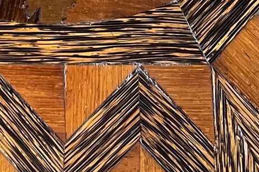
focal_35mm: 118
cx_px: 38
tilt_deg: -75.8
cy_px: -206
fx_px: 849
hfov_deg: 17.2
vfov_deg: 10.4
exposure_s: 1/25
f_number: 1.6
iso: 500
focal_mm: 4.2
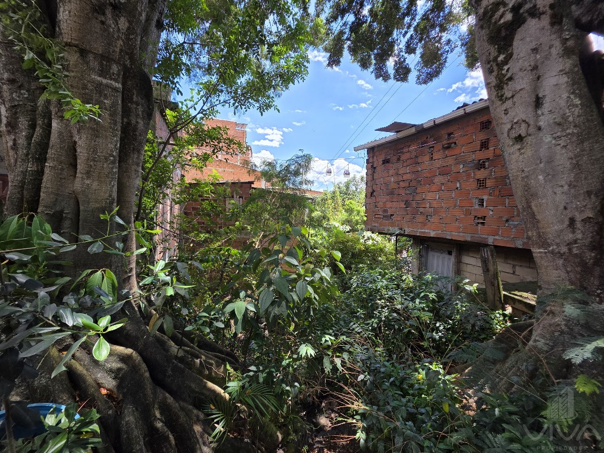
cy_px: 226
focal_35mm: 13
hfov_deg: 106.2
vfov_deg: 89.9
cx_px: 302
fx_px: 227
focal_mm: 2.2
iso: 40
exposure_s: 1/484
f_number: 1.9
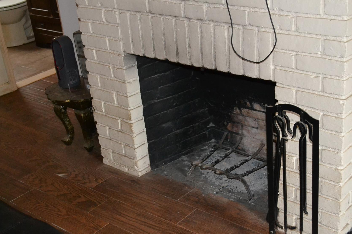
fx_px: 524
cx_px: 213
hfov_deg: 37.0
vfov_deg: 25.2
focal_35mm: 54
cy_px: 128
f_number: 4.5
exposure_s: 1/60
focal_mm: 29
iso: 3200
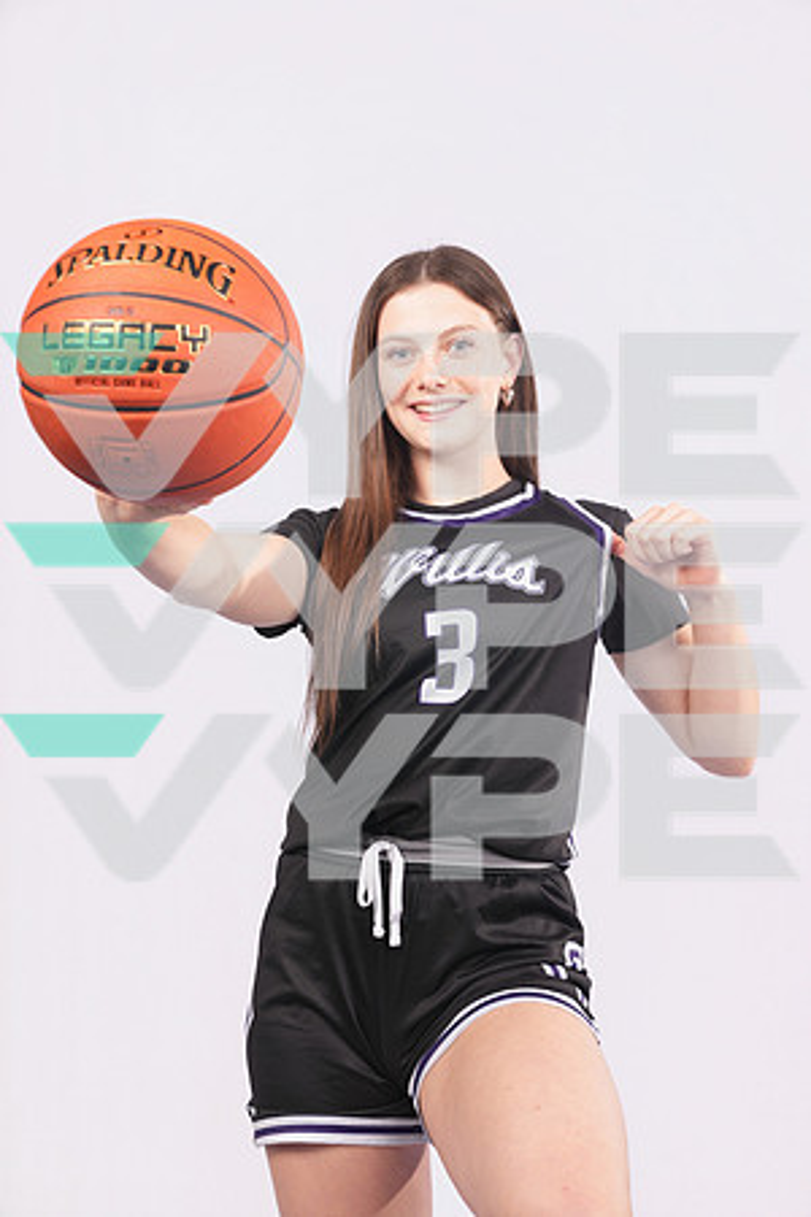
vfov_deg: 31.0
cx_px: 406
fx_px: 2196
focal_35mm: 65
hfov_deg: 20.9
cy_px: 608
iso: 160
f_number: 7.1
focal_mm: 65
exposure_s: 1/200
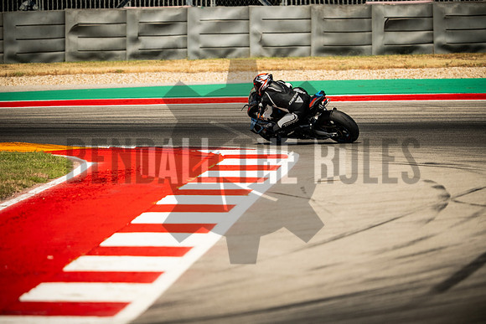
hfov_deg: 4.9
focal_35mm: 420
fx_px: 5671
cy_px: 162
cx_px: 243
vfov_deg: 3.3
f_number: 2.8
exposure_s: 1/2500
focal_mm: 280
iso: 400
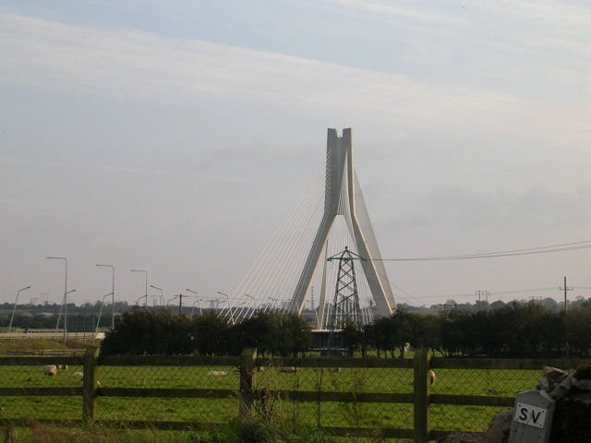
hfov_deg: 17.1
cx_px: 296
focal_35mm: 115
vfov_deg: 12.9
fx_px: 1963
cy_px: 222
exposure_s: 1/263
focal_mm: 17.4
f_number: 4.9
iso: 50
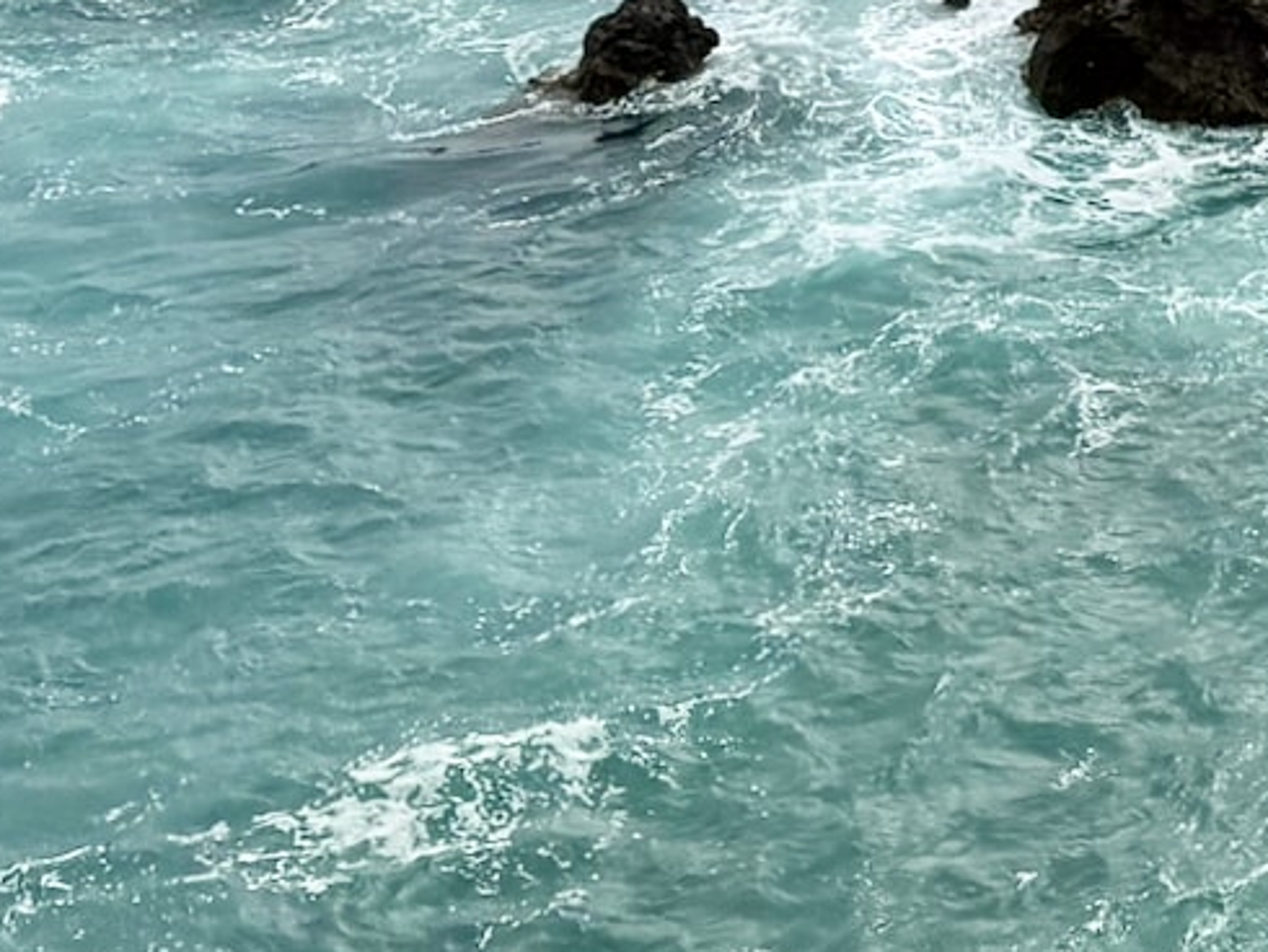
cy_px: -815
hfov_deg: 19.6
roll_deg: -0.4
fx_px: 3445
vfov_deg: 13.8
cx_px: 1514
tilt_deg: -5.3
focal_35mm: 94
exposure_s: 1/5714
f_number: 1.78
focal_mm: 6.76
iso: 80
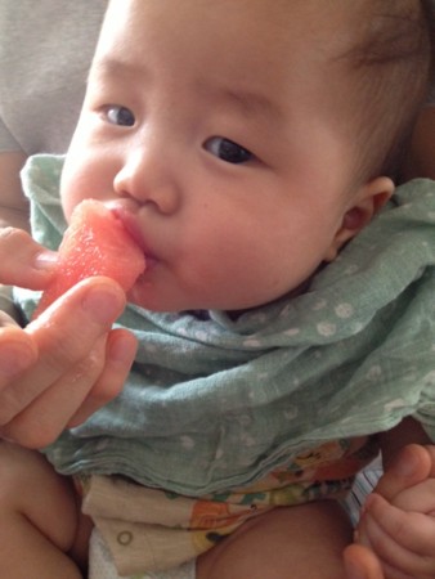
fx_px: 586
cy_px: 290
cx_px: 218
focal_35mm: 35
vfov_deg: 52.6
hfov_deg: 40.7
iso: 320
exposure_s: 1/20
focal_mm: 4.28
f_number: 2.4
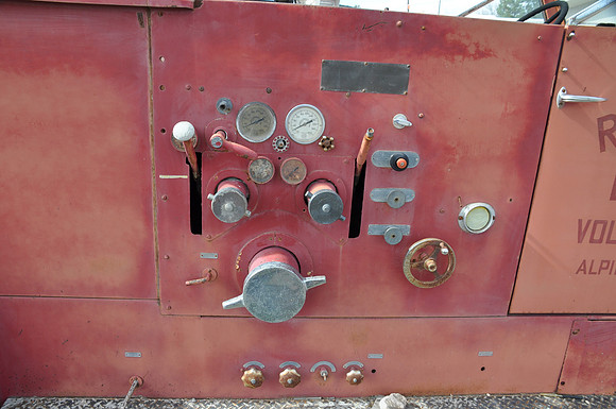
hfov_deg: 67.5
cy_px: 204
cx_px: 308
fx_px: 461
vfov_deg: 47.8
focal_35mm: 27
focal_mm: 18
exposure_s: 1/80
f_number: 9
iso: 200
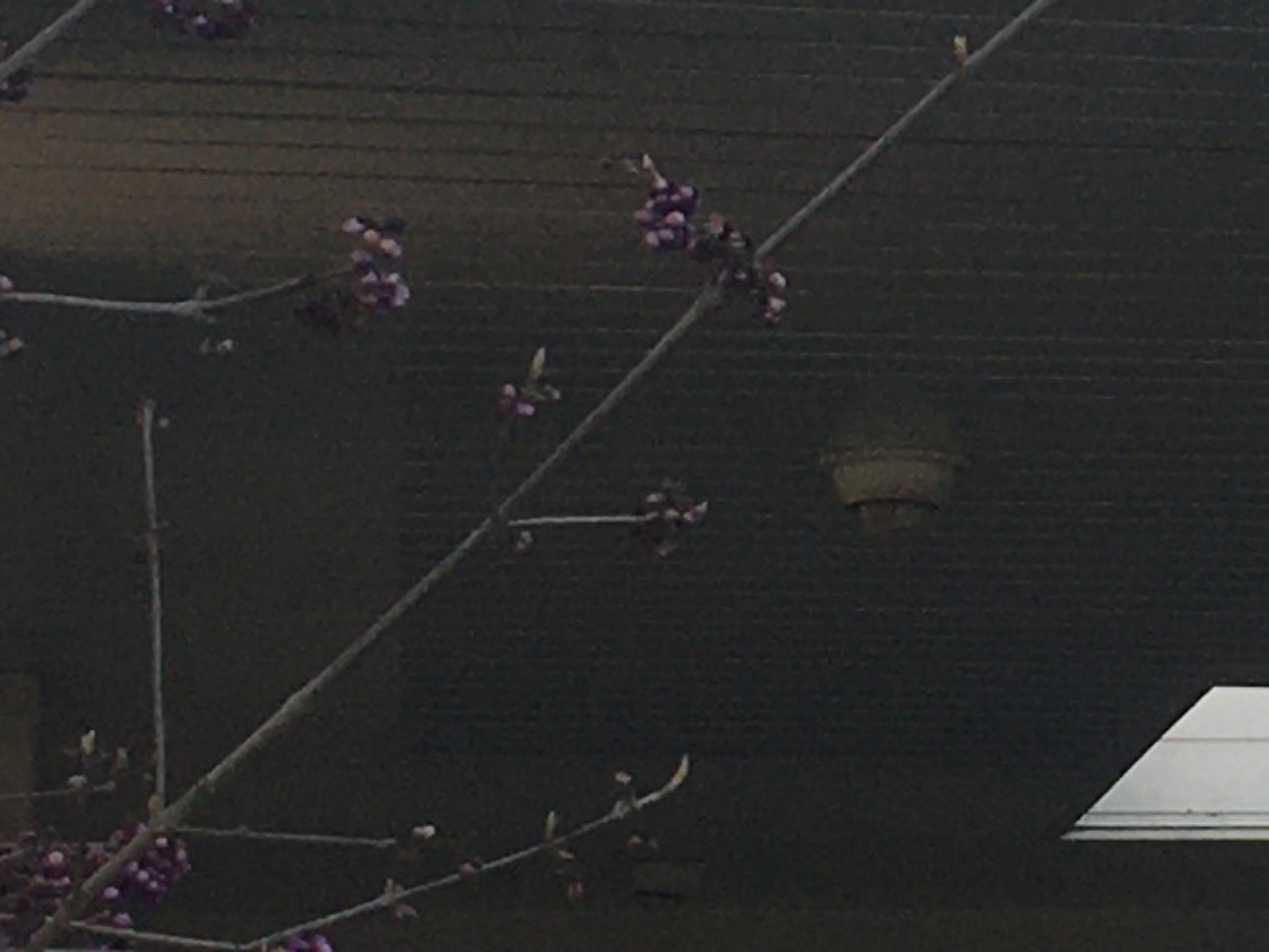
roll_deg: +2.4
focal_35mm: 181
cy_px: 104
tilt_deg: +11.2
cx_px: 2316
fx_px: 6638
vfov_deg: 8.2
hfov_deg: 10.3
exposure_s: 1/475
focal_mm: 4.15
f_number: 2.2
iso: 25
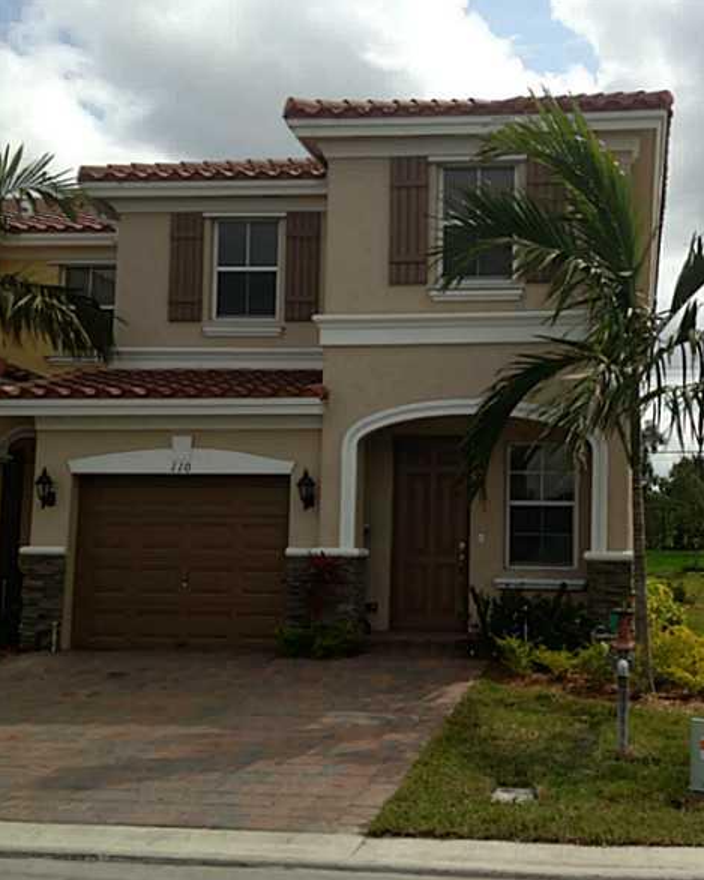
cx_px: 515
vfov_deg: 42.0
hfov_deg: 33.6
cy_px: 446
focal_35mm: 44
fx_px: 1146
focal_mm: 4.13
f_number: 2.4
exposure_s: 1/2008
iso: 50
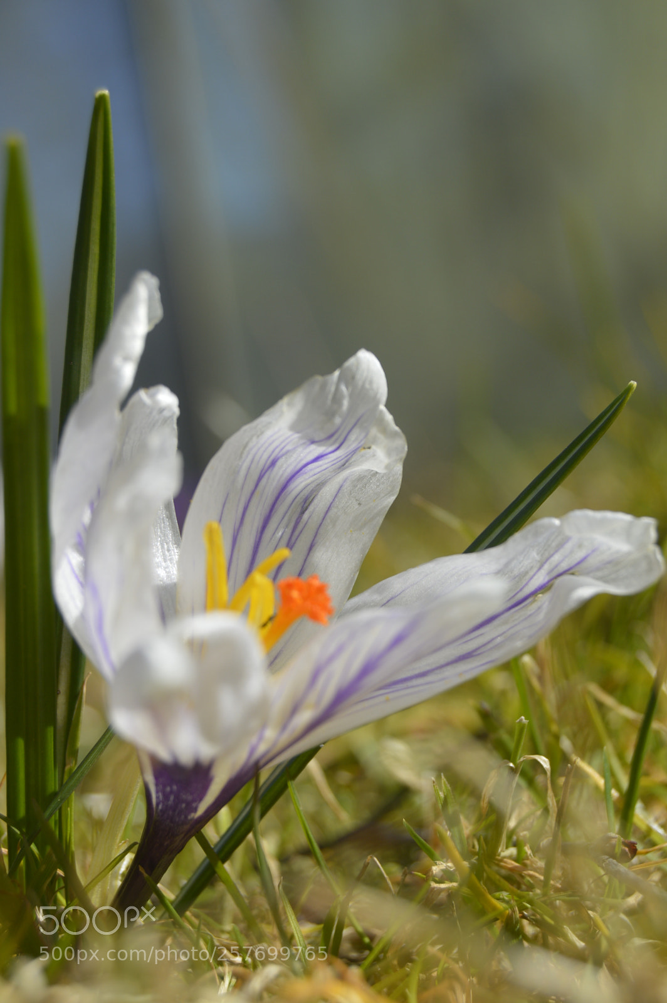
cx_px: 334
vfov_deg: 24.6
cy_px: 502
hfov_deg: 16.5
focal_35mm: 82
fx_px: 2297
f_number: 8
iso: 100
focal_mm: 55
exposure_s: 1/250
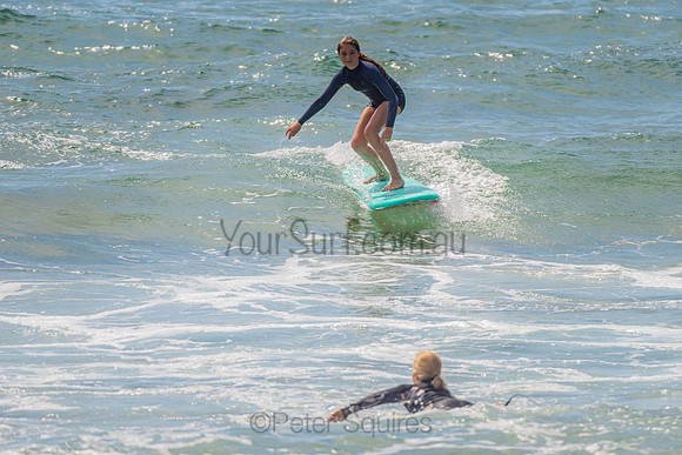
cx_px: 418
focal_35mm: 613
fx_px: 11622
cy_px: 176
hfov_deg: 3.4
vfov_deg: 2.2
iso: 200
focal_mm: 500
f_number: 5.6
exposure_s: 1/640
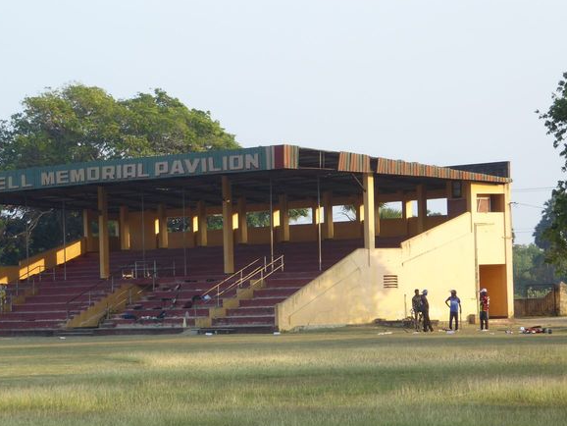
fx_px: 3130
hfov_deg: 10.3
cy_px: 276
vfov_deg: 7.8
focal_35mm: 191
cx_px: 191
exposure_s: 1/100
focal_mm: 22.3
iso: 80
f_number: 5.2
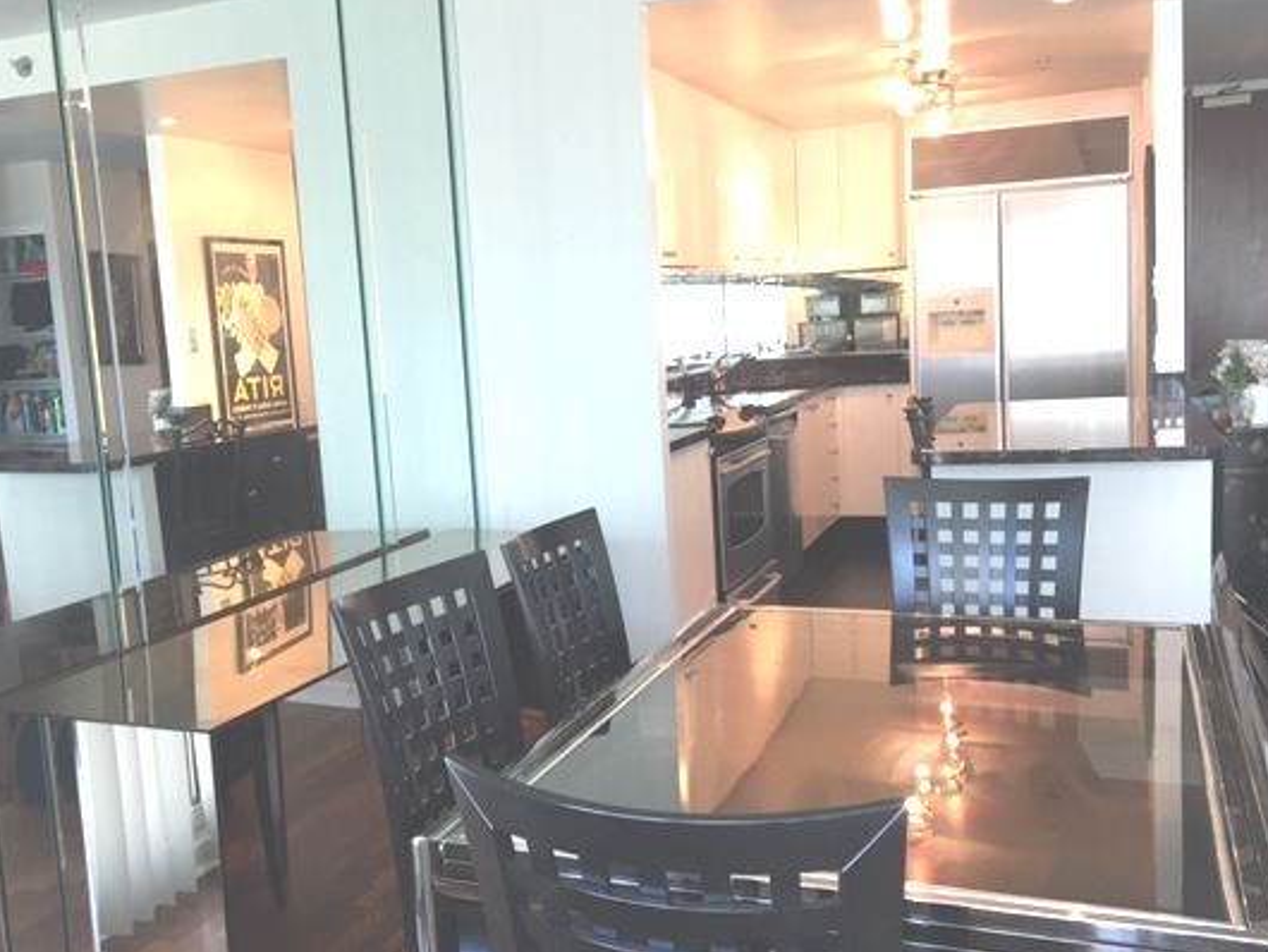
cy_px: 474
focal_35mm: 35
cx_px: 555
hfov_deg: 52.5
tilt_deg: -4.9
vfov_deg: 40.7
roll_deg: +3.4
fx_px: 1283
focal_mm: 4.15
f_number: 2.2
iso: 80
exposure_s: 1/30
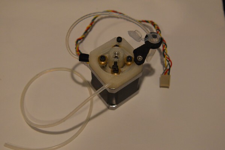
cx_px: 112
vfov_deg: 26.0
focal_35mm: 52
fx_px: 325
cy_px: 75
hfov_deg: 38.2
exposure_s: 1/160
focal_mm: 52
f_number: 6.3
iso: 3200
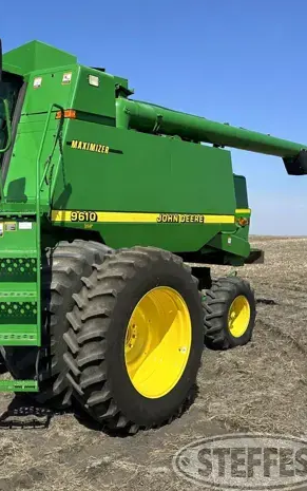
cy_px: 251
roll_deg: -0.5
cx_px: 21
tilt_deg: -0.8
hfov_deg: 34.0
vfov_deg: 55.3
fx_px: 468
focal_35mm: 35
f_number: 1.78
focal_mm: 6.86
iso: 80
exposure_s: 1/3861
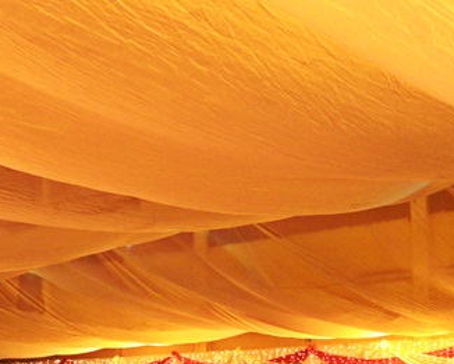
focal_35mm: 70
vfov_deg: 21.0
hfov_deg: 25.7
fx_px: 941
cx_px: -6
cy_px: 374
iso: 800
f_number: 5
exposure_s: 1/60
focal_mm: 18
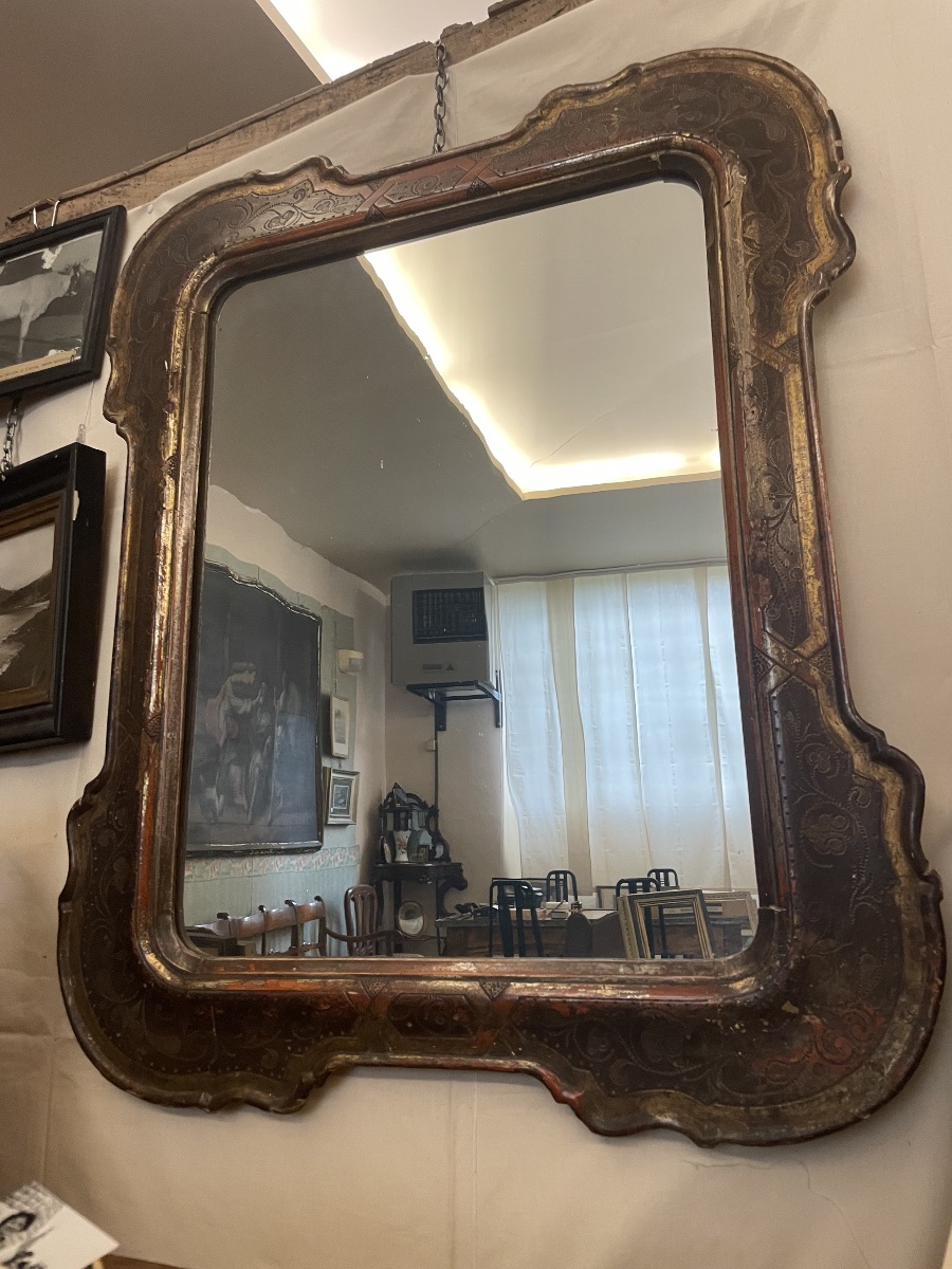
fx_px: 953
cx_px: 476
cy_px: 634
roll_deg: -0.2
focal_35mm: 26
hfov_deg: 53.1
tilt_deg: +15.3
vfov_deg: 67.3
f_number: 1.6
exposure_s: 1/50
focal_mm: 4.2
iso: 160
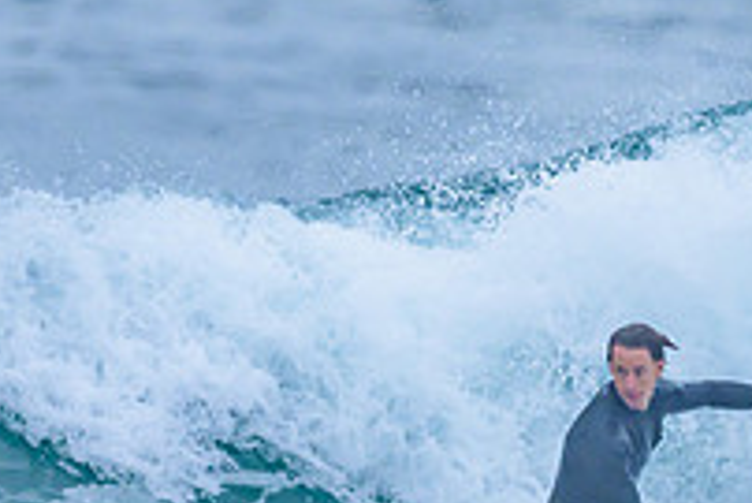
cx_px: 561
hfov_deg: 0.7
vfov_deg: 0.4
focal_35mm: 3156
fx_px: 65970
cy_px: 367
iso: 560
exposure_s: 1/2000
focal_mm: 800
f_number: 6.3
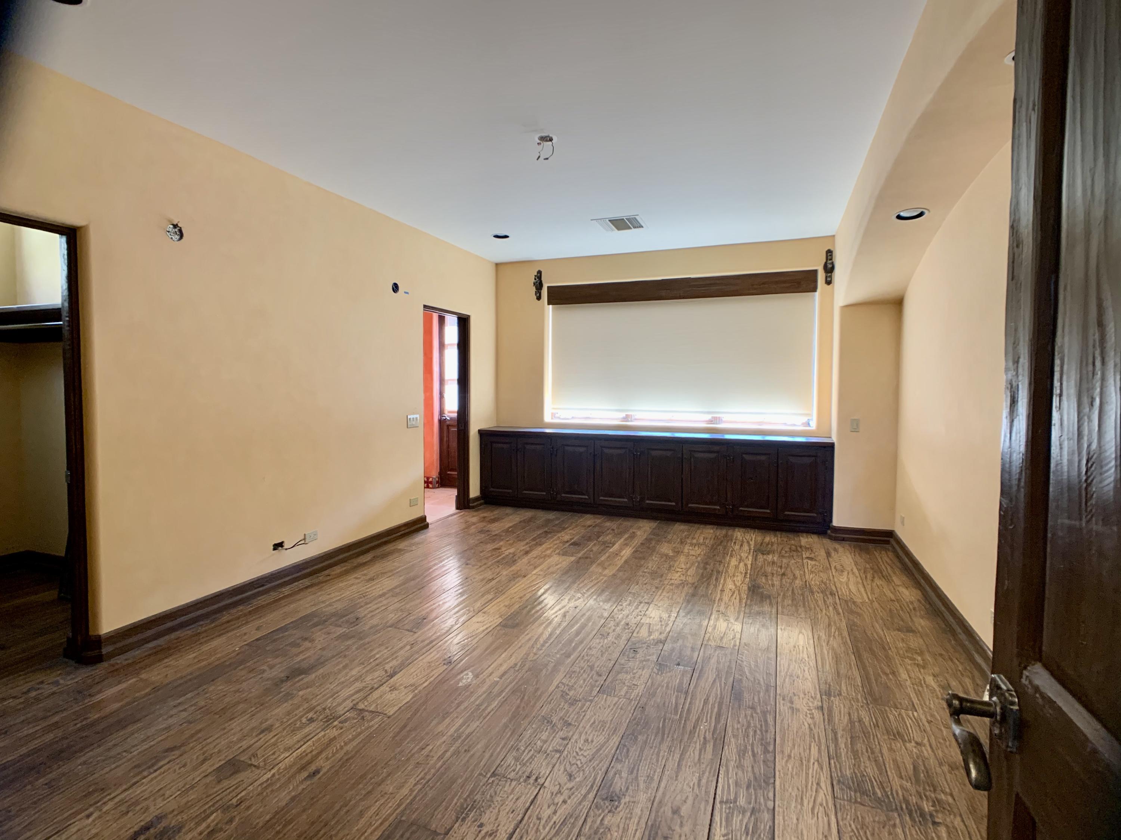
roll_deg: -1.0
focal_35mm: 26
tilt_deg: -2.7
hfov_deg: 67.3
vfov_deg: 53.1
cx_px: 560
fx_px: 842
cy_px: 420
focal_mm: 4.25
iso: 125
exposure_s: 1/60
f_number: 1.8
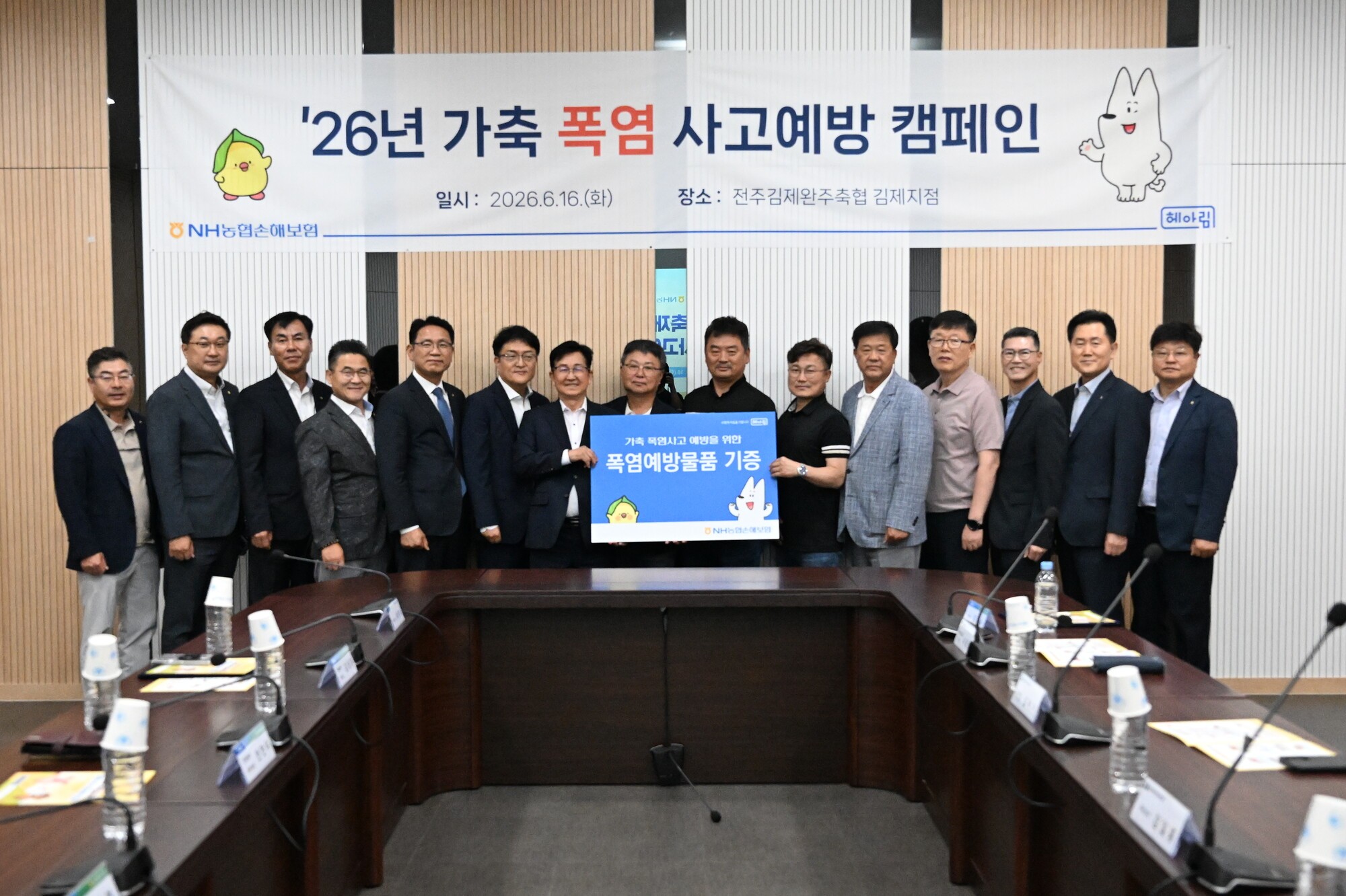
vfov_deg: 36.8
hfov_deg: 53.1
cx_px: 673
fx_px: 1345
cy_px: 448
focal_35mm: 36
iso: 8000
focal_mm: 24
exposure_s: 1/1250
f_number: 2.8
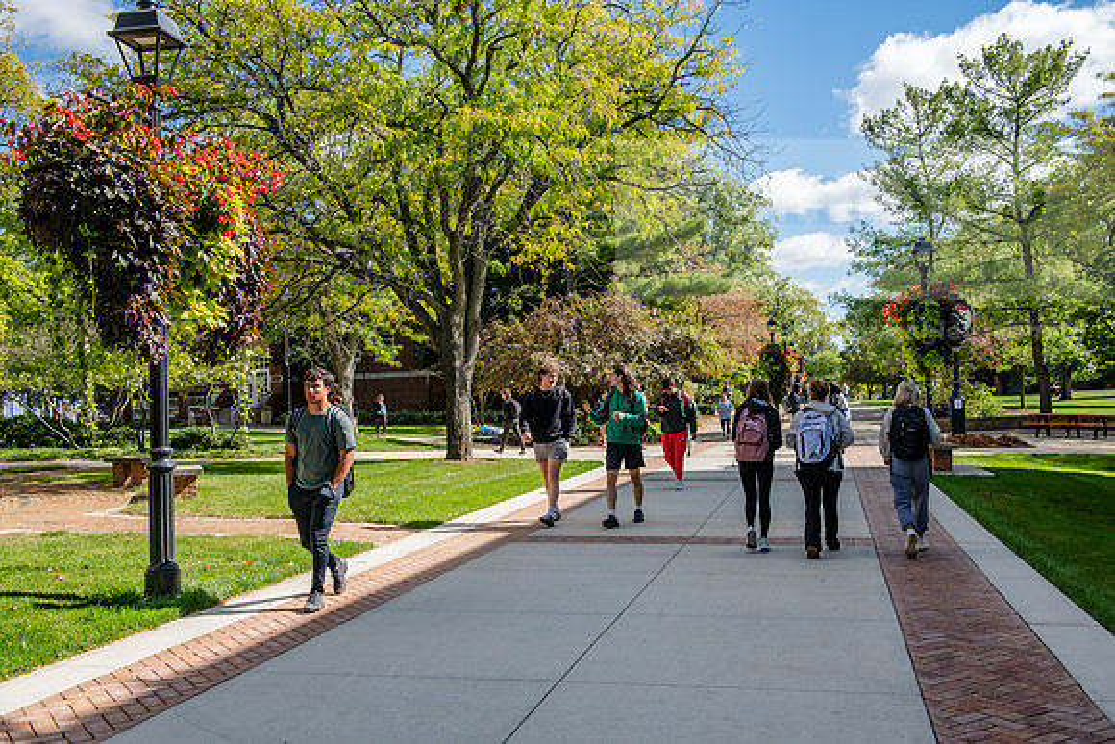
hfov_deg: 50.7
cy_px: 372
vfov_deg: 35.1
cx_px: 558
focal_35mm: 38
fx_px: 1177
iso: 125
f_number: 5
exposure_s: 1/400
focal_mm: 38
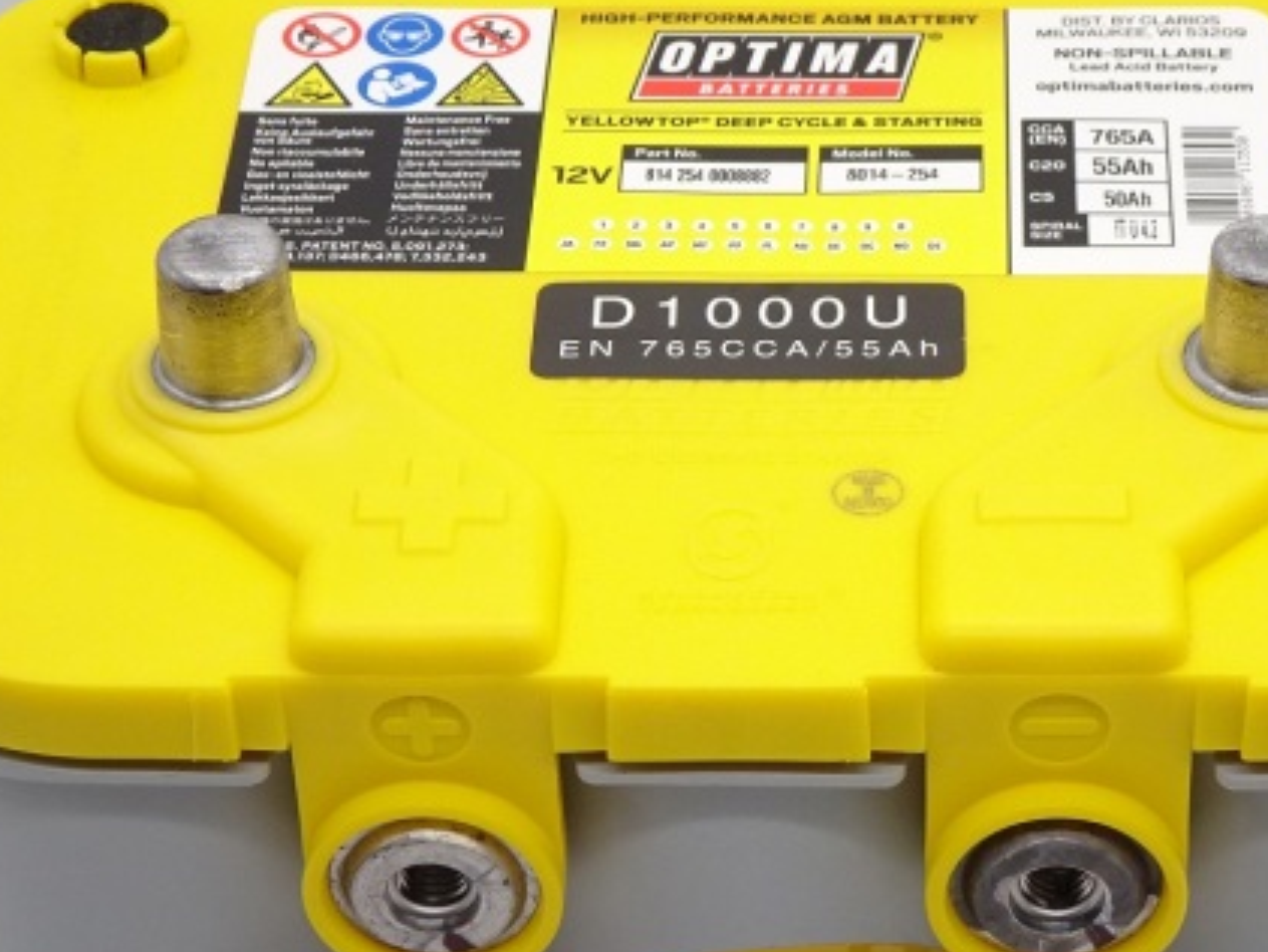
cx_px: 774
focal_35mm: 114
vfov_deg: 13.0
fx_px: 4177
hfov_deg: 17.2
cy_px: 581
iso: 320
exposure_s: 1/80
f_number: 5
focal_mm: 12.87
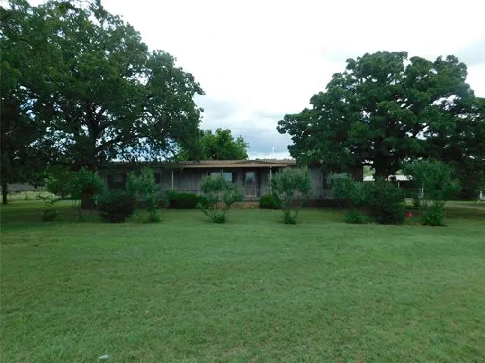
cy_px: 182
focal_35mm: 23
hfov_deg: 73.9
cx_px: 242
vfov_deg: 58.9
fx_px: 322
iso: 125
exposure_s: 1/1000
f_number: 3
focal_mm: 4
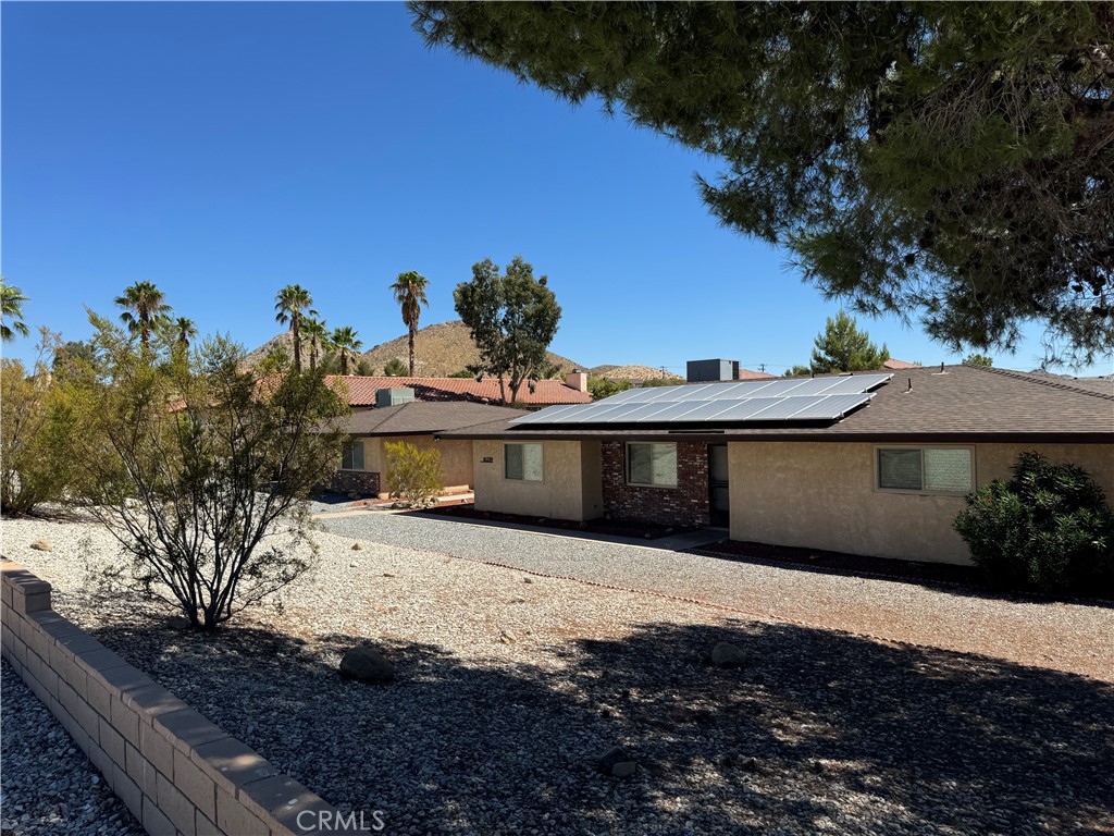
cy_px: 418
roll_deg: +1.3
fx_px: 772
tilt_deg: -1.5
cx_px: 557
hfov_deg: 71.6
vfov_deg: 56.8
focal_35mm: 24
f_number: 1.78
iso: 80
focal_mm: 6.76
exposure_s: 1/4950
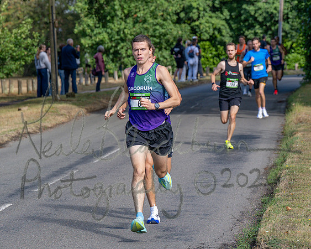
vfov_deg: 7.1
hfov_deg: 8.9
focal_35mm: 217
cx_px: 163
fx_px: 2001
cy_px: 136
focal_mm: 92
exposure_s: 1/1600
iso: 400
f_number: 4
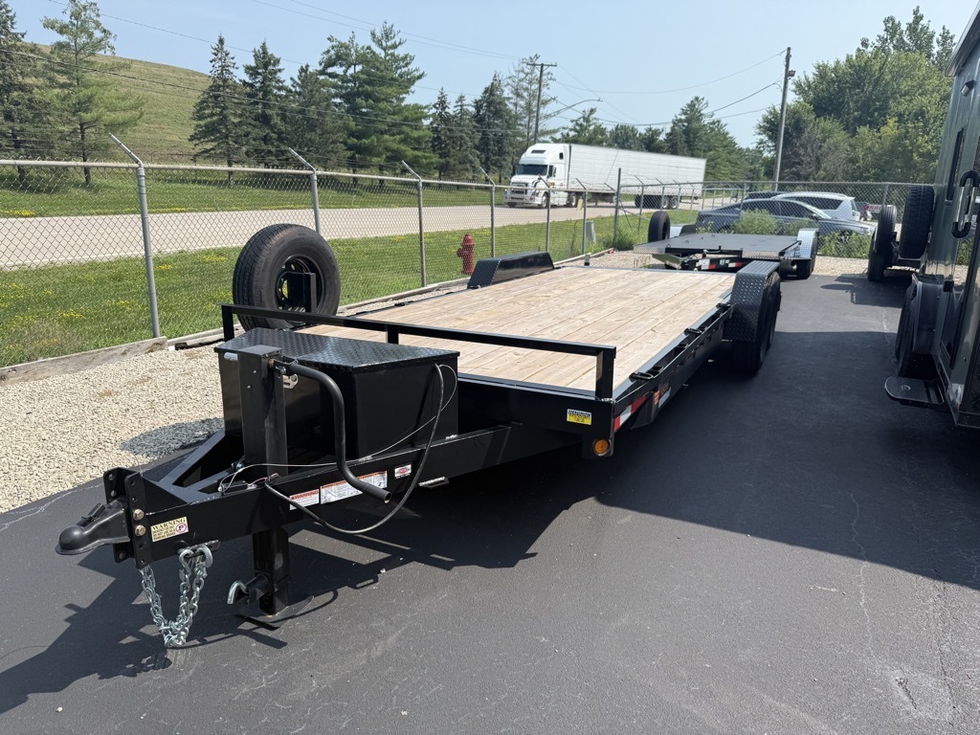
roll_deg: -3.4
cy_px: 368
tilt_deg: -15.9
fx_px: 679
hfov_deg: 71.6
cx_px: 490
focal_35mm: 24
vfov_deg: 56.8
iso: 80
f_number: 1.78
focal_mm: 6.76
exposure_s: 1/3425
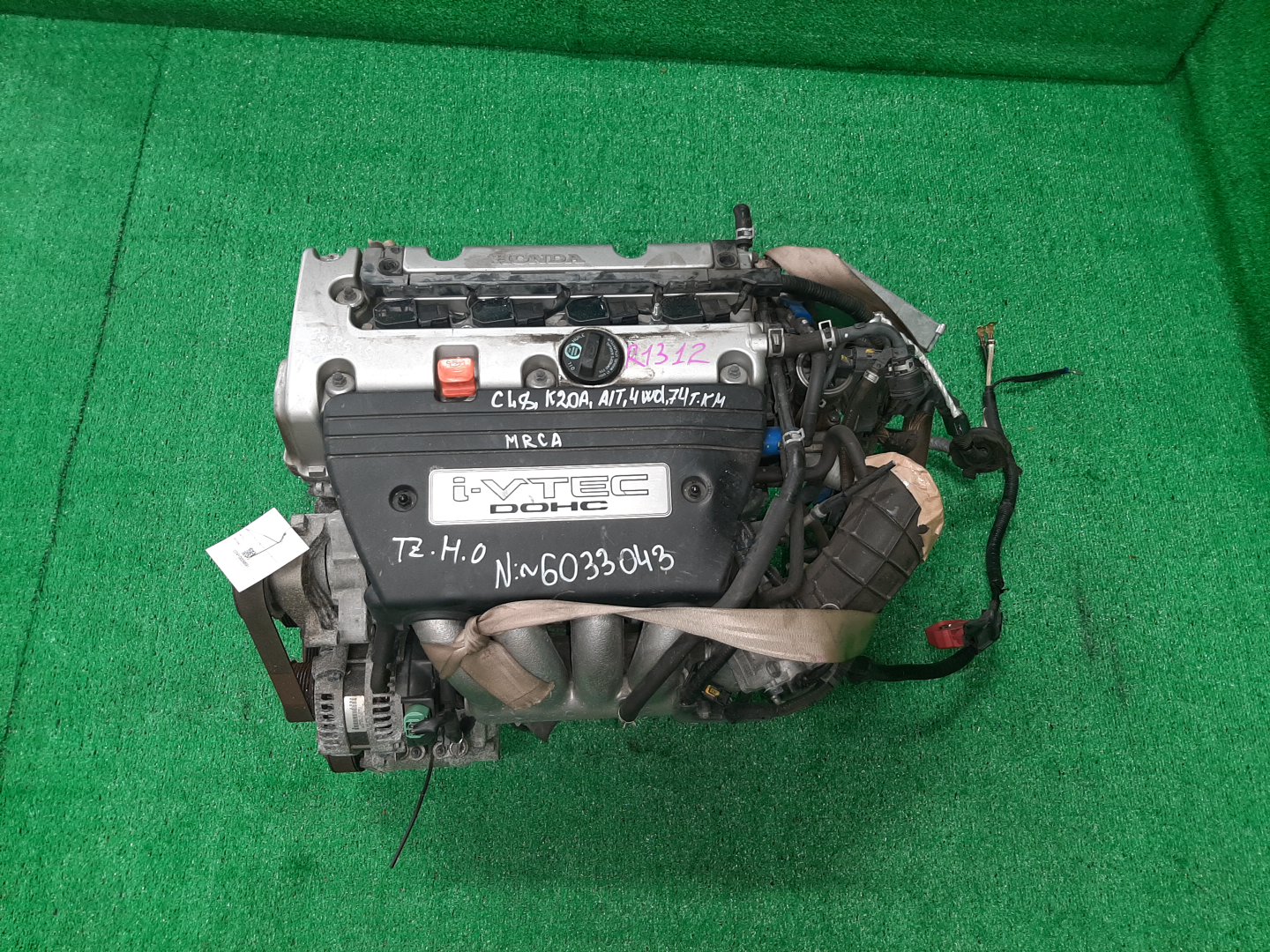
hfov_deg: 67.3
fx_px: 954
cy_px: 476
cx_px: 635
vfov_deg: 53.1
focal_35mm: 26
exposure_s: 1/50
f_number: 1.7
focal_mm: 3.93
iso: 77
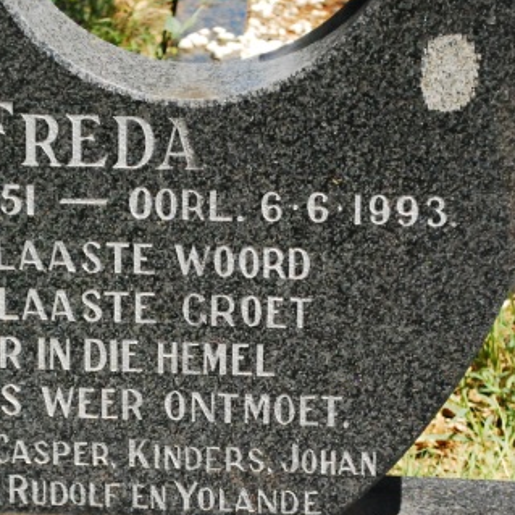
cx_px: 102
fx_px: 3793
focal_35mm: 225
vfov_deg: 7.8
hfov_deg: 7.8
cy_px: 432
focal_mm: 55
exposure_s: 1/4000
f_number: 5.6
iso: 1600
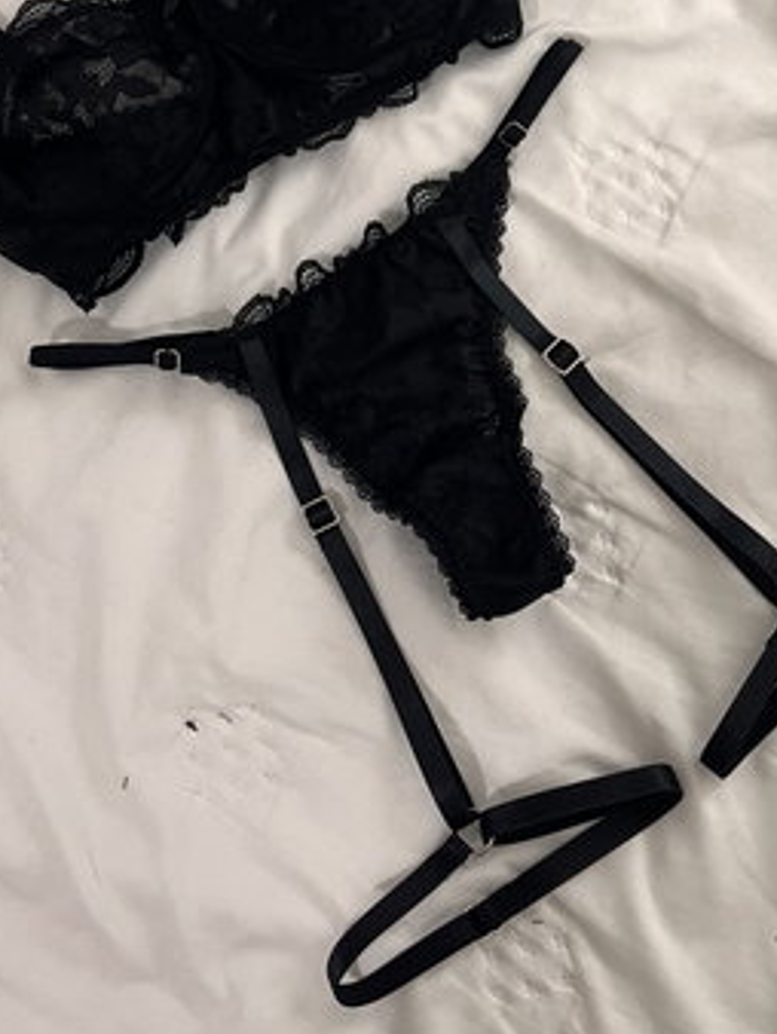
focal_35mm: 41
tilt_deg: -81.3
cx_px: 346
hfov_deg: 35.1
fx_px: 1226
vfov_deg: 44.4
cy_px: 271
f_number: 1.6
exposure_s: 1/50
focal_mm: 5.1
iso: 160
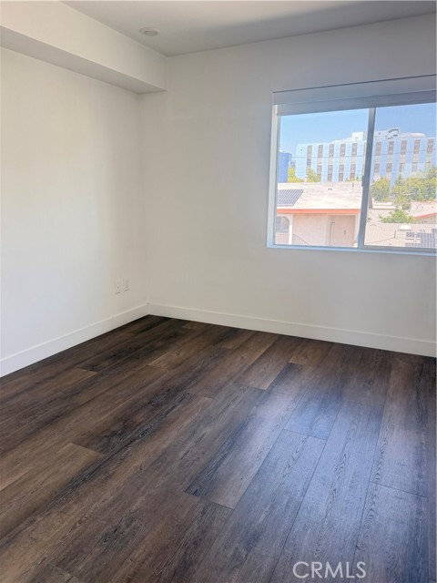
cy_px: 292
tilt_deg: -13.4
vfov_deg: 71.6
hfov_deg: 56.8
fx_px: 404
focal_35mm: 24
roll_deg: +1.0
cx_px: 218
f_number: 1.78
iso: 200
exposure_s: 1/198
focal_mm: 6.76
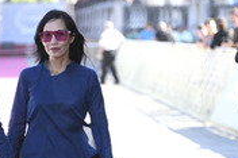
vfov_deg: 5.1
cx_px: -57
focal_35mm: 269
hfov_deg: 7.6
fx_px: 1777
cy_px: 176
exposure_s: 1/1600
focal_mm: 105
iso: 800
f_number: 4
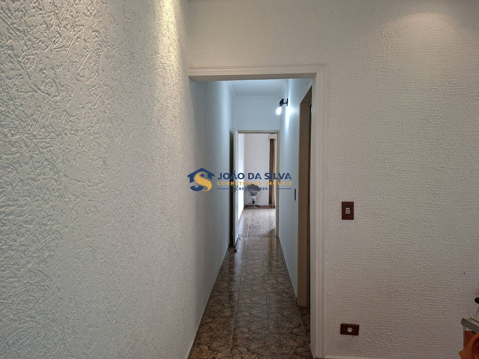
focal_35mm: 23
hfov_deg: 73.9
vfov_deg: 58.9
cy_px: 180
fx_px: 318
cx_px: 240
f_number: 1.8
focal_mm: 5.54
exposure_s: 1/120
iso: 320
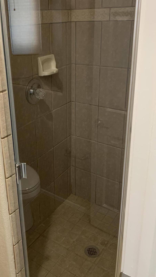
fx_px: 258
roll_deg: +1.8
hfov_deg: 33.3
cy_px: 121
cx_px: 47
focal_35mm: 35
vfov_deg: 56.5
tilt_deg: -19.9
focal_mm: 4.25
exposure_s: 1/60
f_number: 1.8
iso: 200
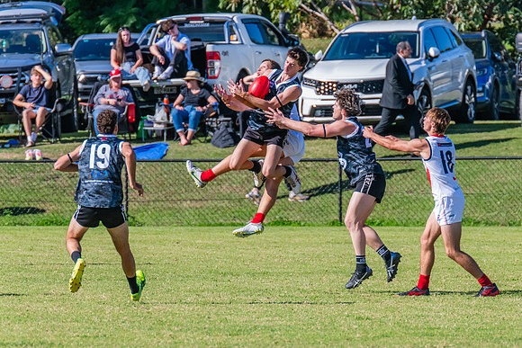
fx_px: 10634
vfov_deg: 1.9
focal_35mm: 733
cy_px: 205
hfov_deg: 2.8
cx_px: 315
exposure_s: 1/1600
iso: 1600
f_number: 11
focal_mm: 600
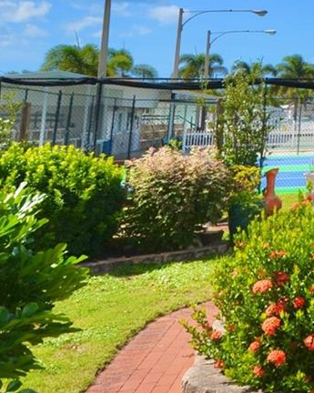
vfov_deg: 15.0
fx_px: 1454
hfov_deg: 11.3
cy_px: -44
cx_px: 598
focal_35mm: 125
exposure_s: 1/320
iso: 100
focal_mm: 24
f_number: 9
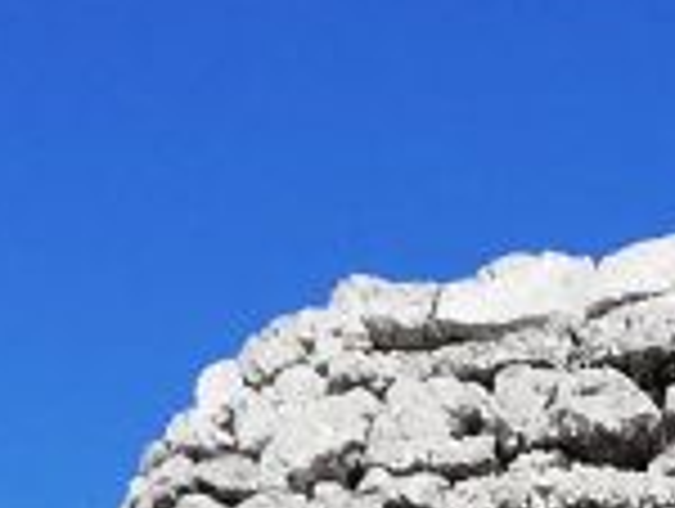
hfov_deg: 9.2
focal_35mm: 206
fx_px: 4023
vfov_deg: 6.6
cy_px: 1493
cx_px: 1143
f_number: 2.2
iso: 50
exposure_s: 1/1253
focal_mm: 3.81
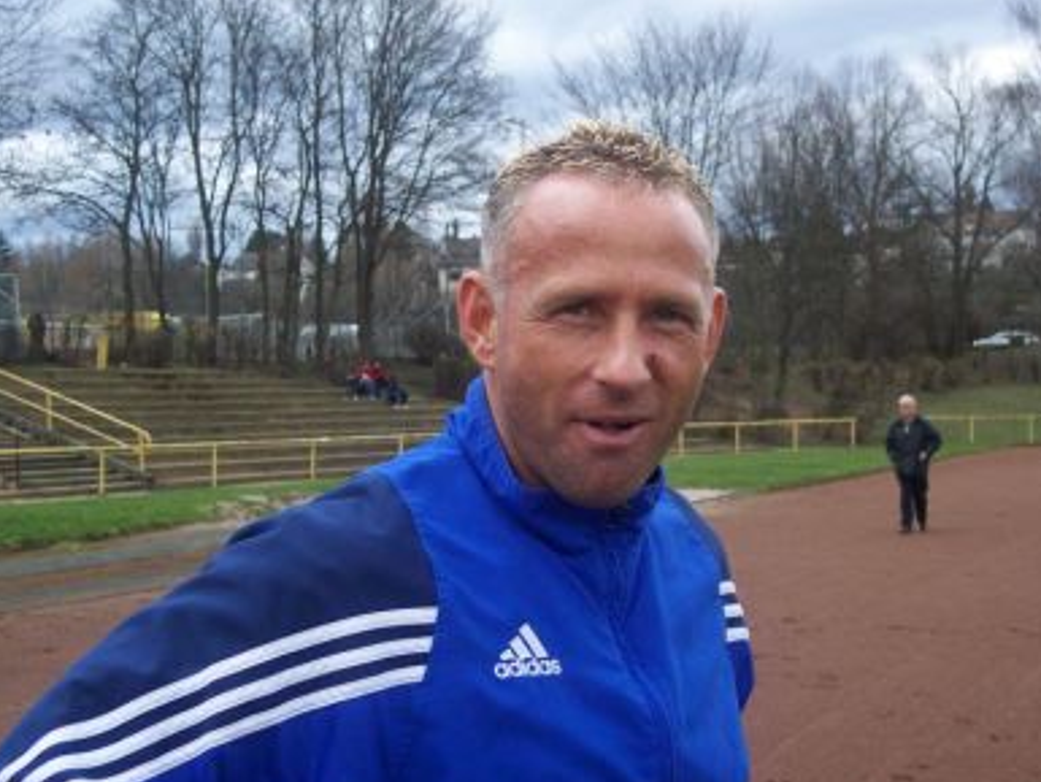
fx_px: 1624
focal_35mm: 54
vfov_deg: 27.0
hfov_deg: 35.5
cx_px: 519
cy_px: 395
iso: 100
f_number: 4
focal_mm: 10.7
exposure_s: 1/250
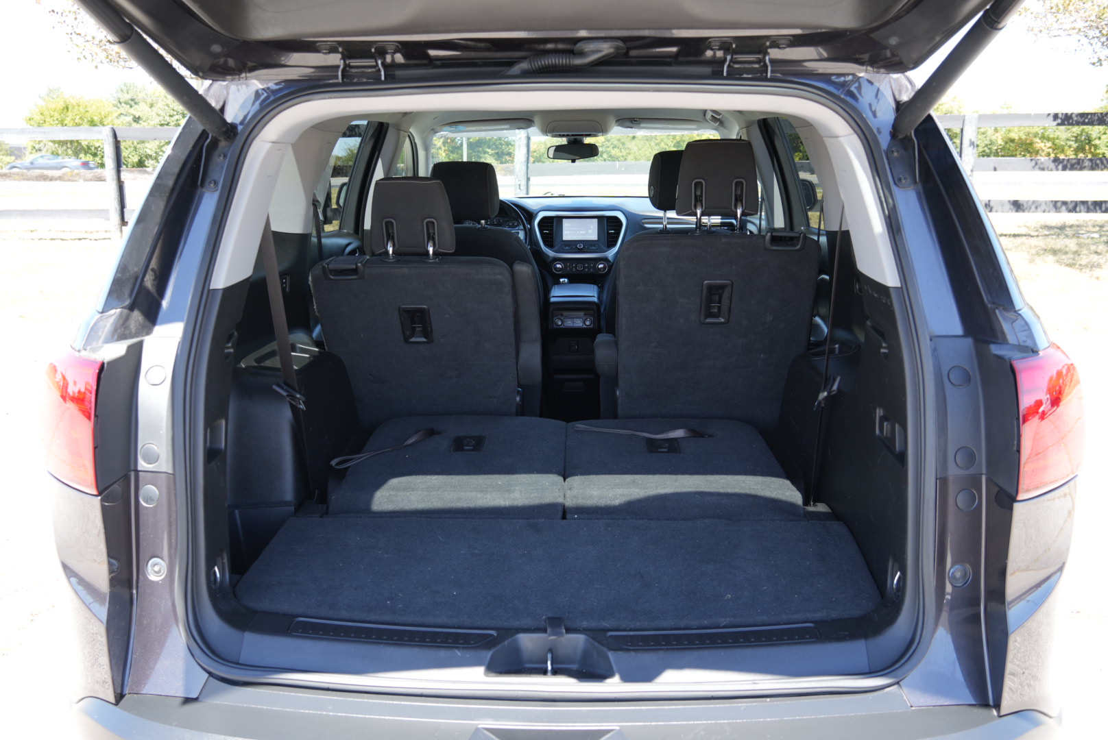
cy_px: 370
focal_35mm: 30
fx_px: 924
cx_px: 554
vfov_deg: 43.7
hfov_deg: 61.9
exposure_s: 1/60
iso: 100
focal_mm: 20
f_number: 4
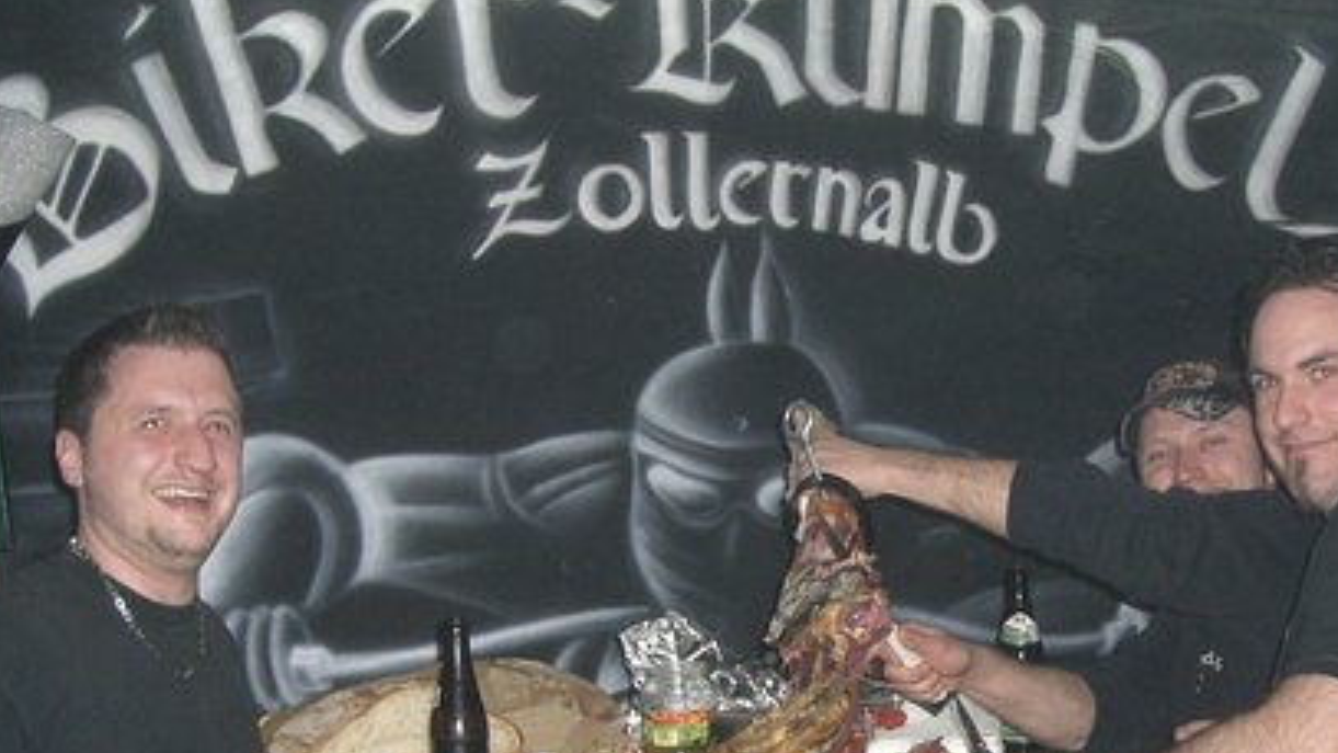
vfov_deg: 19.6
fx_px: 2164
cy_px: 569
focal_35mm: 61
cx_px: 736
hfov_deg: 34.3
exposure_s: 1/60
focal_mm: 6.2
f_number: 2.7
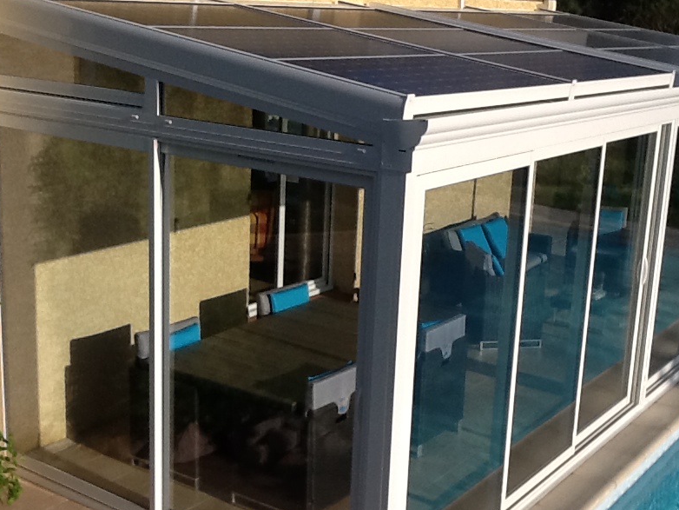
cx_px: 380
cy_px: 250
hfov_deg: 35.5
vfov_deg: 27.0
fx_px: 1060
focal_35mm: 54
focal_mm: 2.03
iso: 40
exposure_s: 1/1783
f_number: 2.4
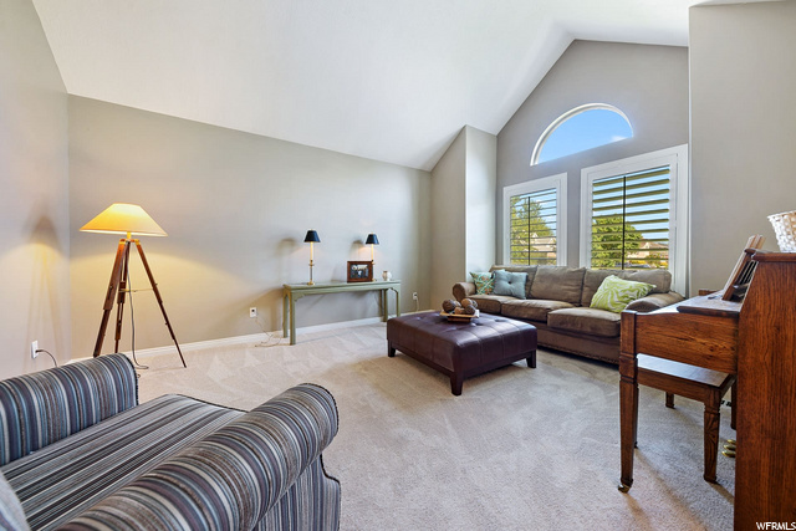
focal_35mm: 12
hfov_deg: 112.6
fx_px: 265
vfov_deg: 90.0
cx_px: 398
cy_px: 266
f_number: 8
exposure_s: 1/1.67
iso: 100
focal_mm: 12
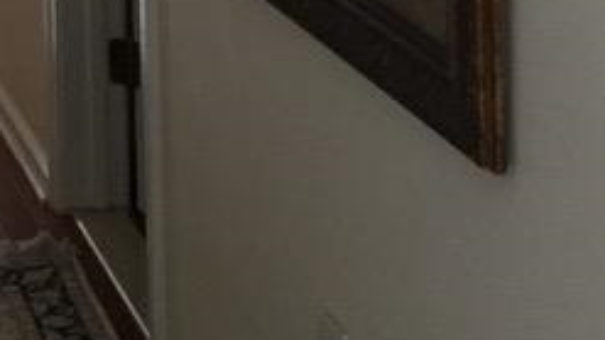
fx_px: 2054
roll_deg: +1.2
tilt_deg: -3.4
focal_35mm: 128
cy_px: -391
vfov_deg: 8.8
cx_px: -230
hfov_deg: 15.7
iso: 160
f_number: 2.2
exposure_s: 1/30
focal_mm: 4.15
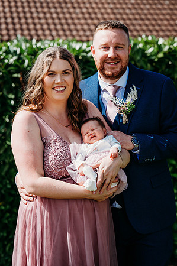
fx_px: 628
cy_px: 133
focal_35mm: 85
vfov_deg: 23.9
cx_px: 88
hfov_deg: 16.0
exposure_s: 1/2000
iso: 100
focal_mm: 85
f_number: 4
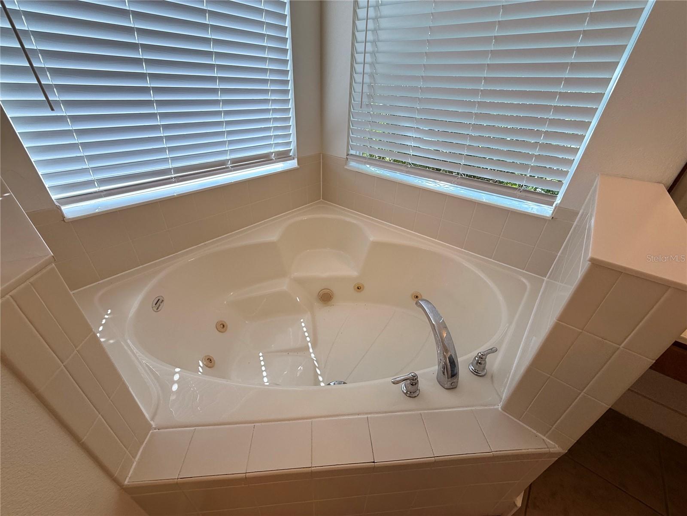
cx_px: 344
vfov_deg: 85.7
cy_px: 258
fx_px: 278
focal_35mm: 14
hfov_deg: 102.1
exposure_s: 1/267
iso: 64
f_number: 2.2
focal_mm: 2.22
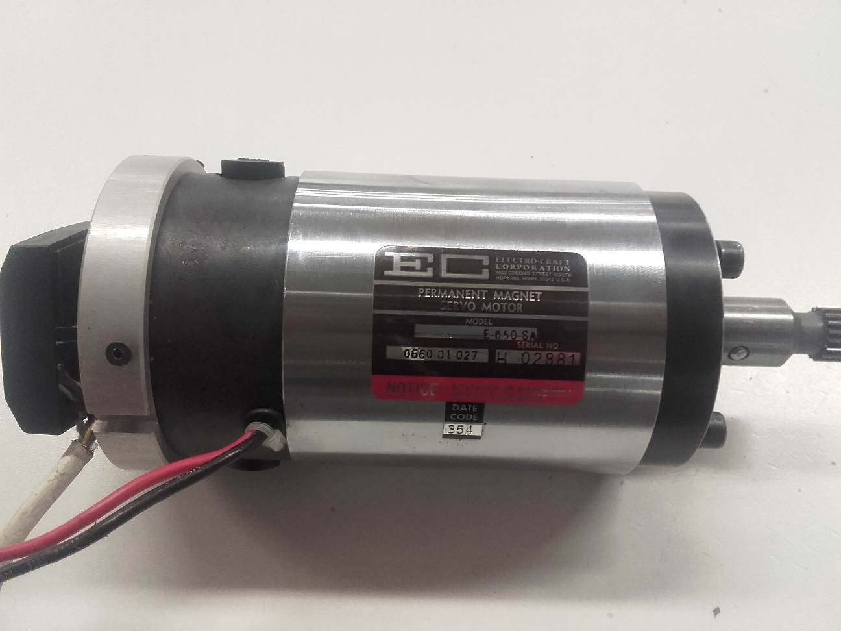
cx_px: 420
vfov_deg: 45.4
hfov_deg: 58.4
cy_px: 316
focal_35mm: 31
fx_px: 753
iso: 130
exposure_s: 1/33
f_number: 2.2
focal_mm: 3.31
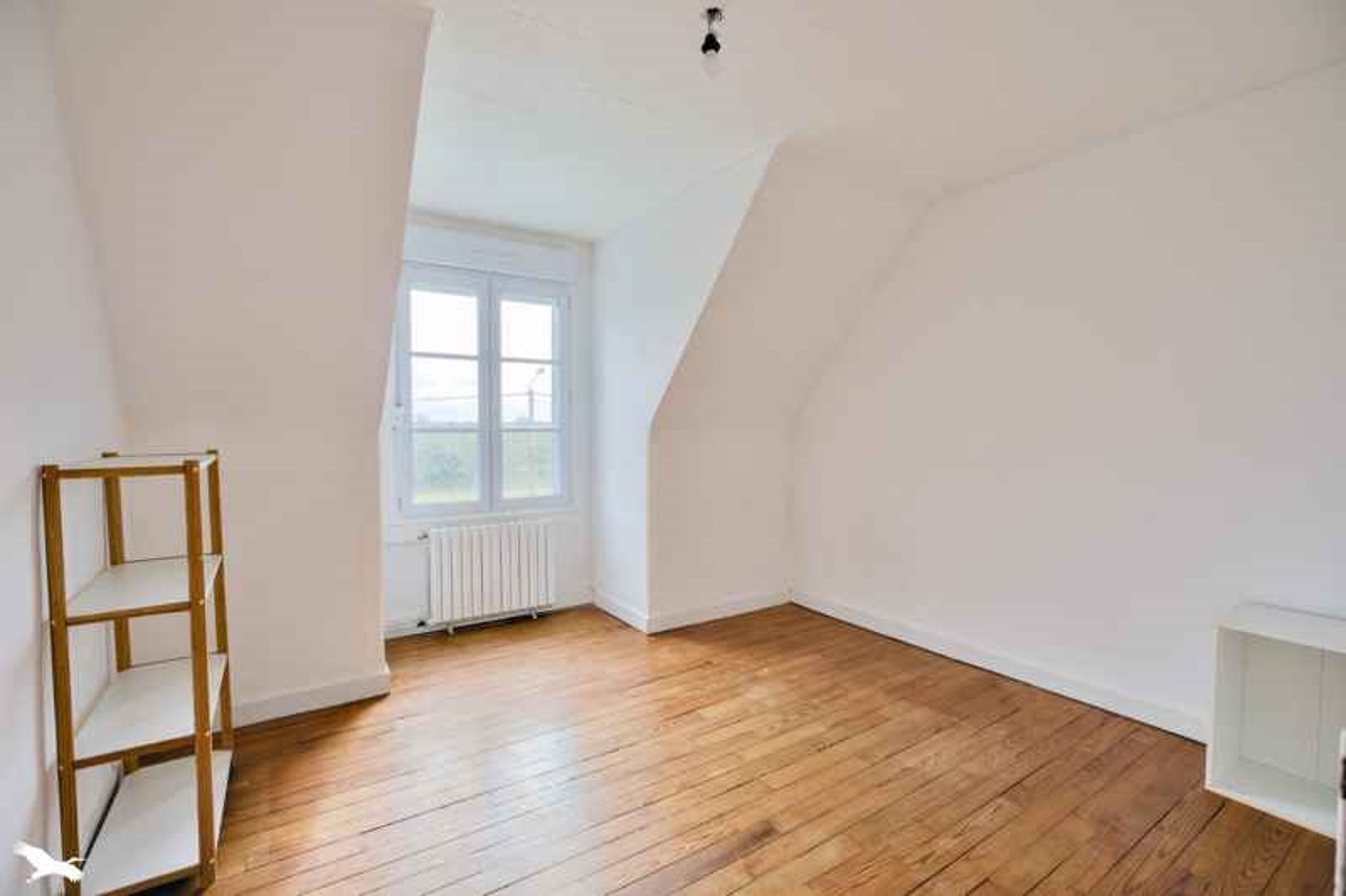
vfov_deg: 73.7
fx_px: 598
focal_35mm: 16
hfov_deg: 96.7
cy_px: 448
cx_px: 673
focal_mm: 16
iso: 800
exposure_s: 1/800
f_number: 8
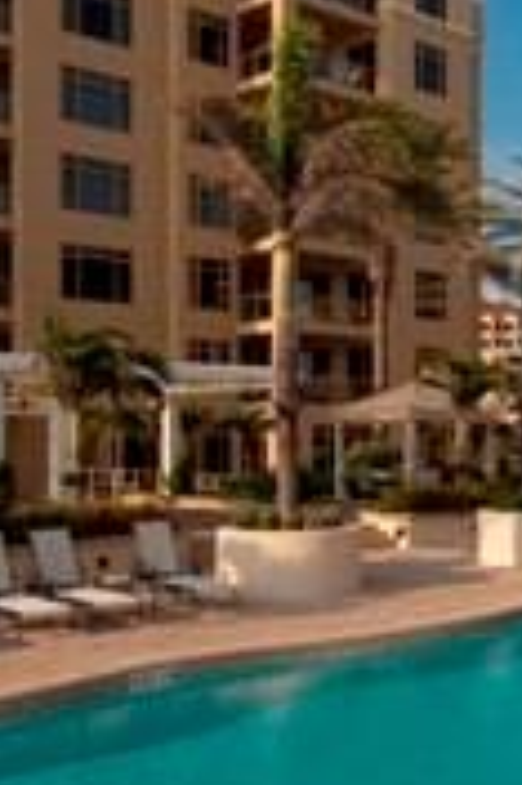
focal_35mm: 51
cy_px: 448
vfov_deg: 38.8
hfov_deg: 24.0
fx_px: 1111
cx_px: 629
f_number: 14
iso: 100
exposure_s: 1/80
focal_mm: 14
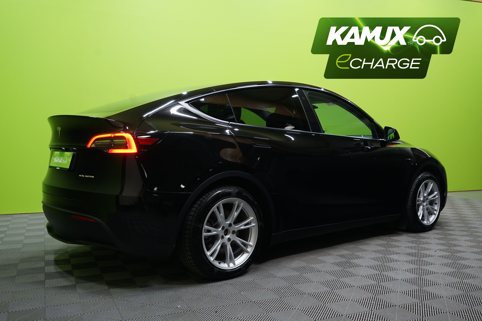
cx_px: 241
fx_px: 428
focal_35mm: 32
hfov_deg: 58.7
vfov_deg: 41.1
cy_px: 160
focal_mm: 32
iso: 800
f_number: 5.6
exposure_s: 1/20
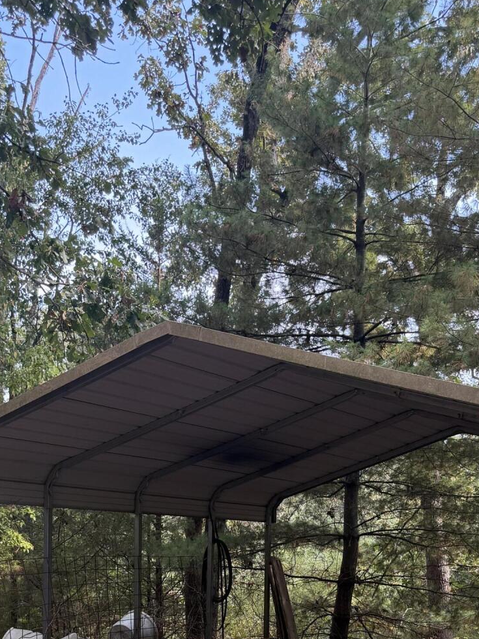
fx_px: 904
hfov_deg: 29.6
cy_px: 611
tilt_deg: -5.1
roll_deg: +1.9
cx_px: 211
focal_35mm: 49
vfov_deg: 35.8
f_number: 1.78
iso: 80
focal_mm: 6.76
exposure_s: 1/206
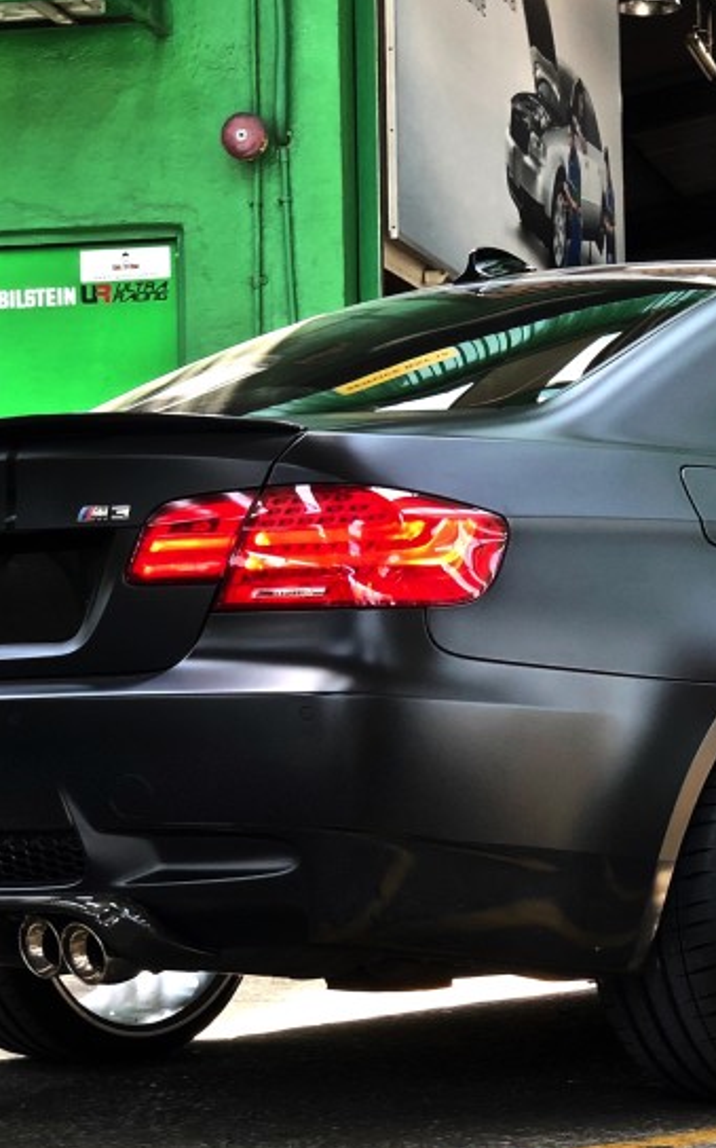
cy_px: 636
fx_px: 3250
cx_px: 674
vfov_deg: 20.0
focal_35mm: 104
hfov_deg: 12.5
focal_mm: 6
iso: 50
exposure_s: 1/53
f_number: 2.4
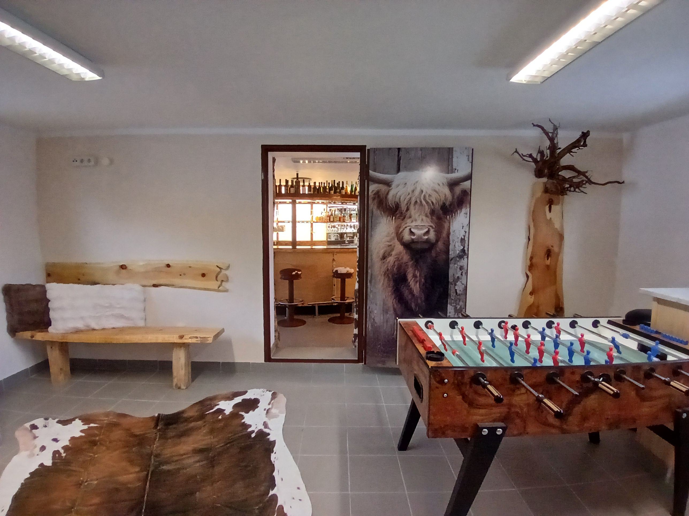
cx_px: 344
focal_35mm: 17
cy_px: 258
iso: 400
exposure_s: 1/33
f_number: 2.2
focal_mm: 1.4
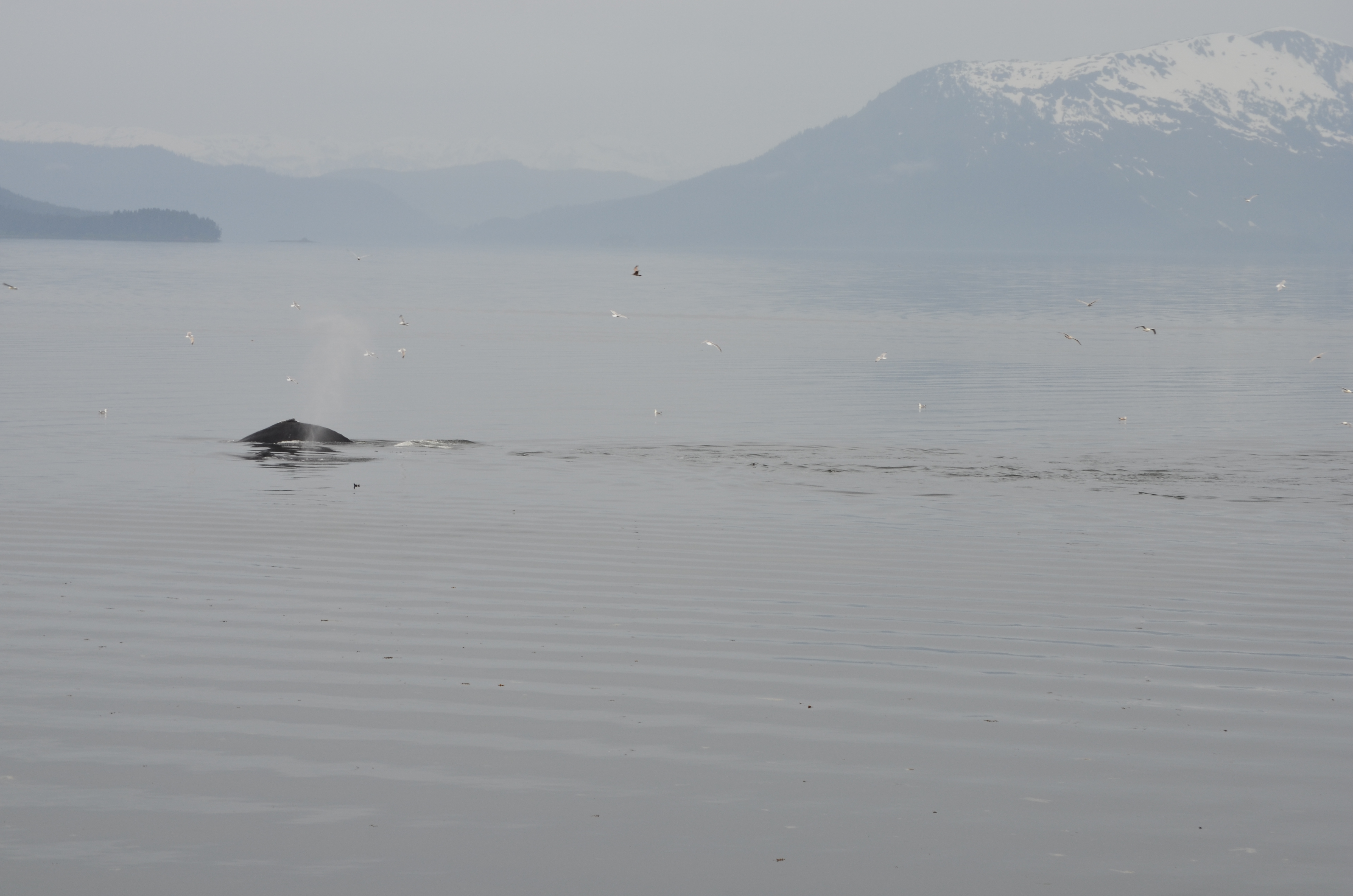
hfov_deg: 16.7
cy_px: 448
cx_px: 676
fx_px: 4613
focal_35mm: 123
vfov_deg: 11.1
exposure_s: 1/125
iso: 180
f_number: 11
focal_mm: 82
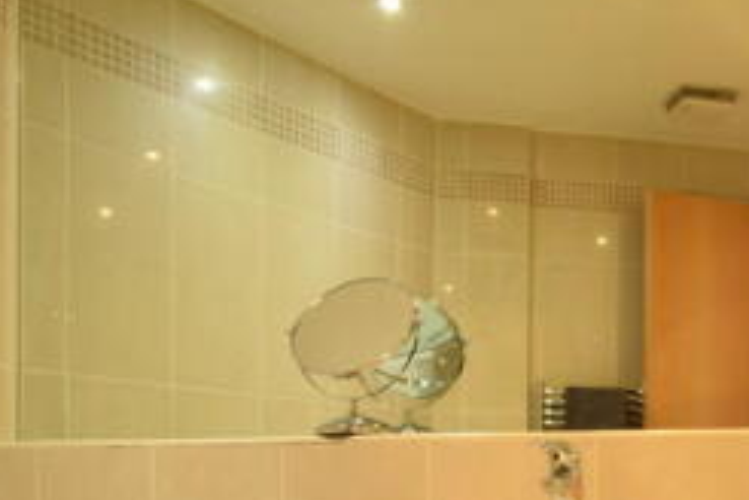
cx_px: 519
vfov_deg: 30.9
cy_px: 505
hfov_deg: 47.4
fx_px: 832
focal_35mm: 40
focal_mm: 10
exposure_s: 1/25
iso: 400
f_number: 3.5
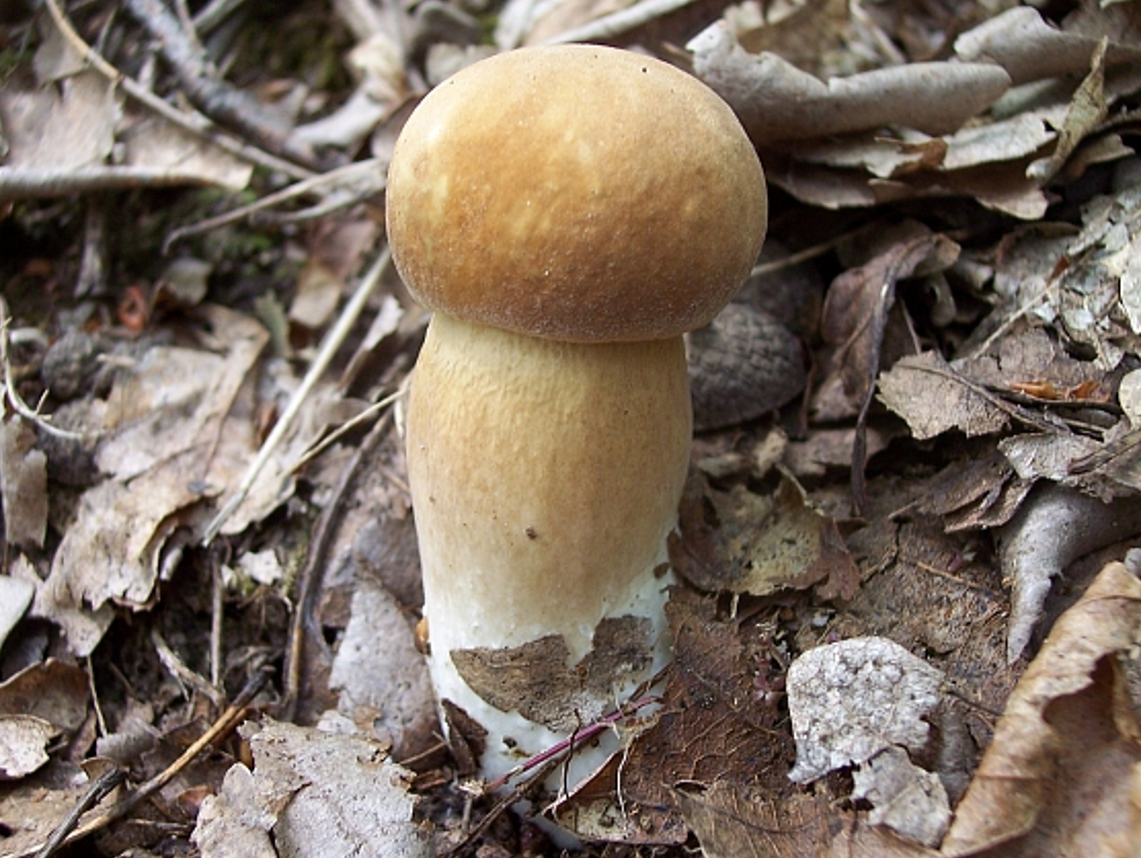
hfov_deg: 46.8
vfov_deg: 36.0
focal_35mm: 40
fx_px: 1320
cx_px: 562
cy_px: 432
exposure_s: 1/45
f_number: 3.4
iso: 100
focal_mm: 8
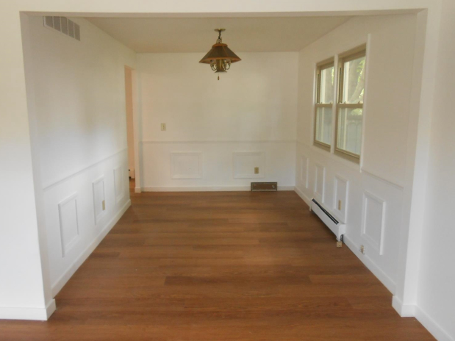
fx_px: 368
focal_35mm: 28
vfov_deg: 49.7
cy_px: 173
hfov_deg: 63.4
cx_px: 212
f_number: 3.5
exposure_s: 1/30
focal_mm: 4.6
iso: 250
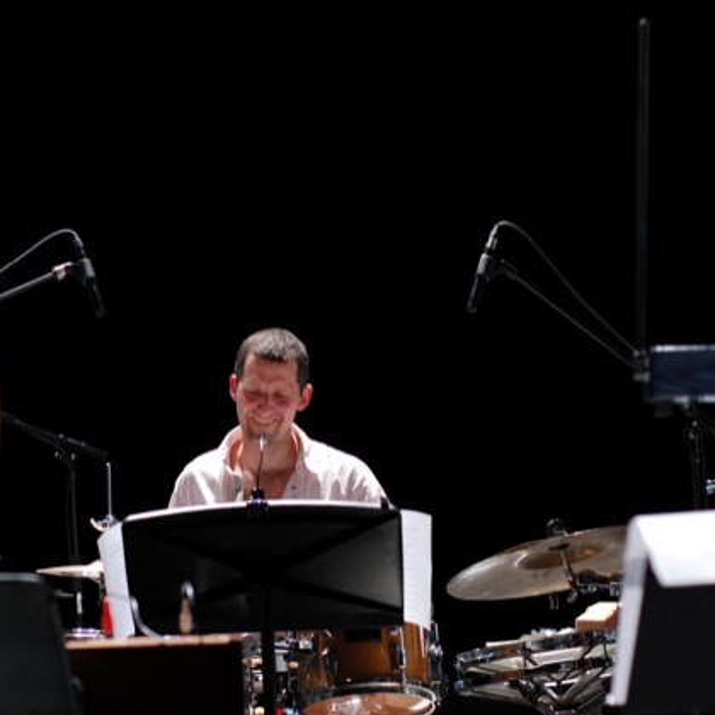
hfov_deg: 17.9
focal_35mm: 97
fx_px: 2267
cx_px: 259
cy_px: 358
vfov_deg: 17.9
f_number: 3.2
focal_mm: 50
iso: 800
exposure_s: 1/40
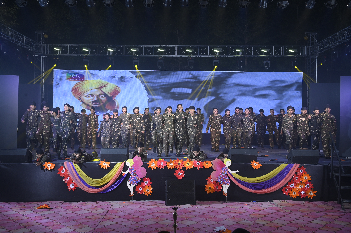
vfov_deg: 33.4
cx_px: 176
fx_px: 390
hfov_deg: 48.5
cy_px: 116
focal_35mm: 40
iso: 1000
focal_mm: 40
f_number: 8
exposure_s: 1/200
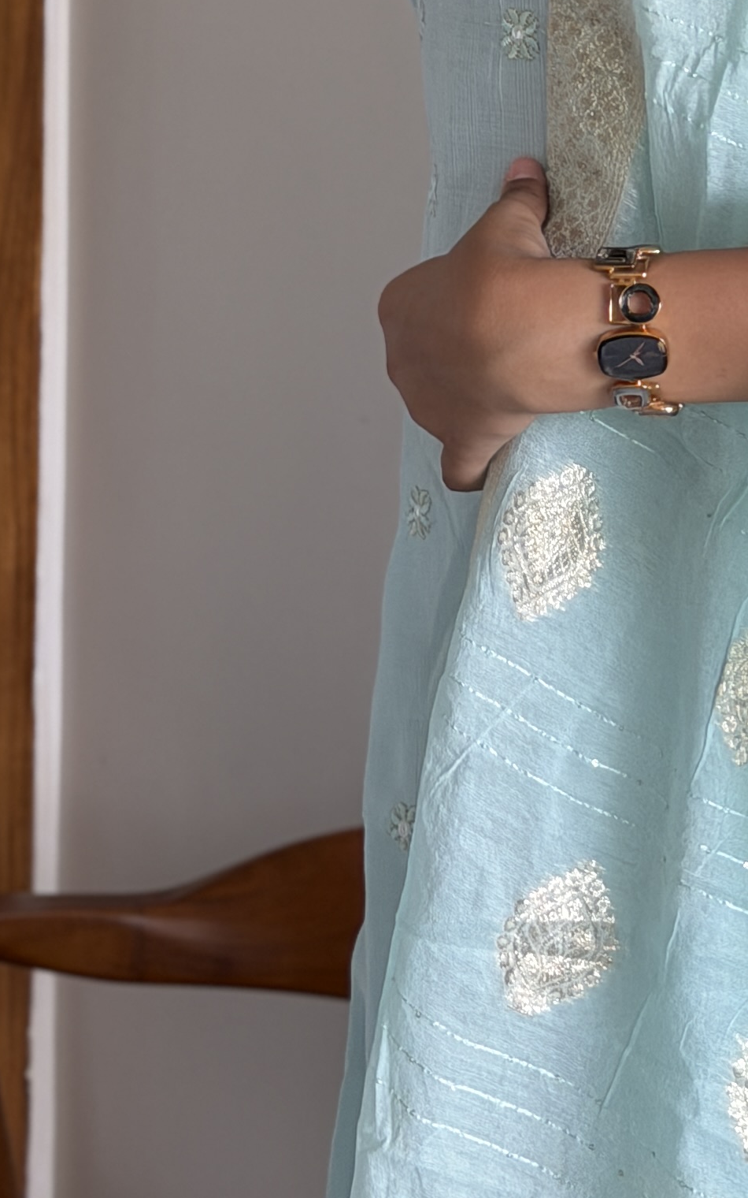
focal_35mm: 135
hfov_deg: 9.6
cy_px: 180
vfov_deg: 15.3
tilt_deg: -7.8
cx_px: 943
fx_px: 4403
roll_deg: -3.3
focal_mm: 6.76
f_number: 1.78
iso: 50
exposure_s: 1/121
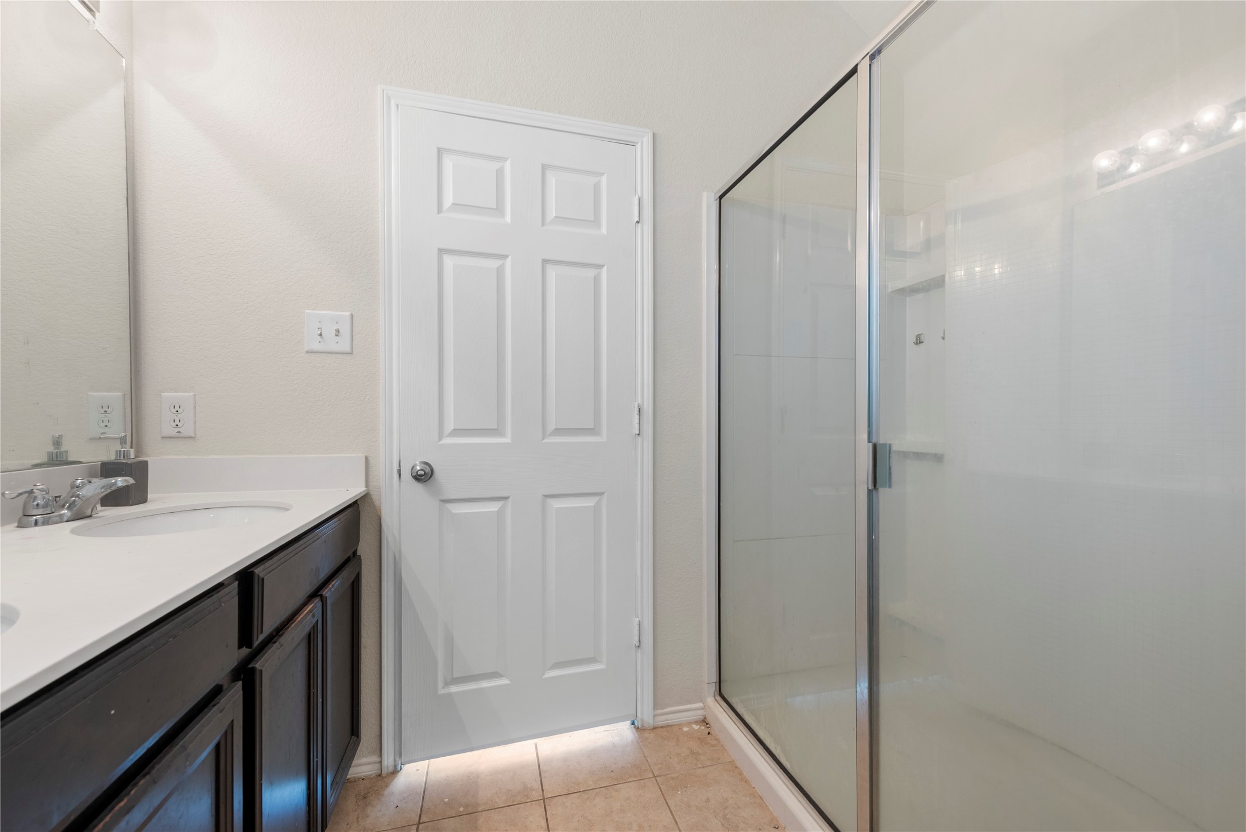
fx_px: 485
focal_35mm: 14
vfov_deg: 81.3
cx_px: 623
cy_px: 416
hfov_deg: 104.2
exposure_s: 1/50
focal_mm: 14
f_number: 8
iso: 400
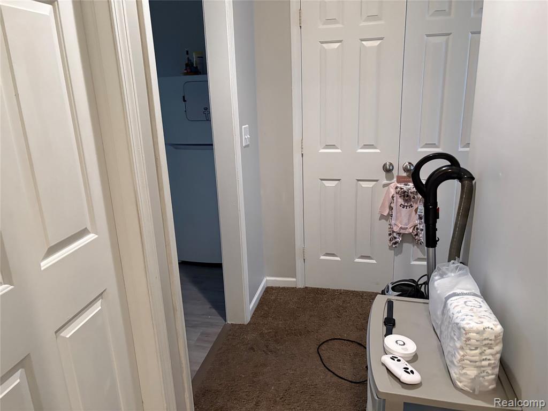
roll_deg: +1.9
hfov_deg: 67.3
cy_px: 206
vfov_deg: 53.1
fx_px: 412
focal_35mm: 26
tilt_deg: -10.0
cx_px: 274
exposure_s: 1/60
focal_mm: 5.96
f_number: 1.6
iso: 500
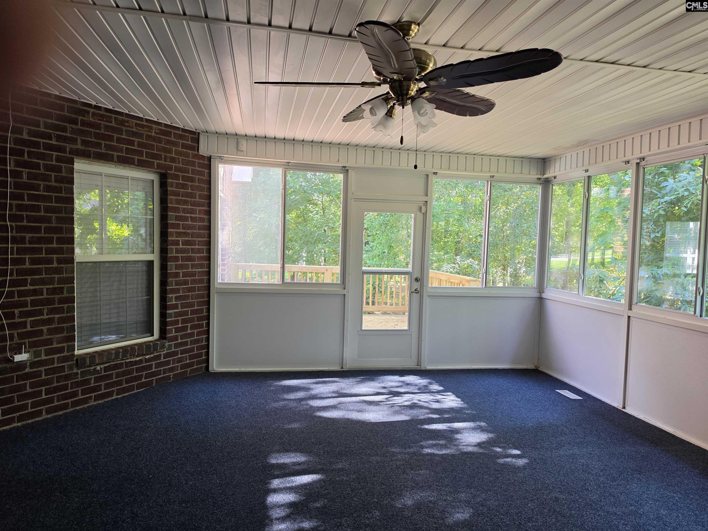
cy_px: 266
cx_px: 354
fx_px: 470
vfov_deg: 58.9
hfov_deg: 73.9
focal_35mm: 23
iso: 100
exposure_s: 1/120
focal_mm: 6.5
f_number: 1.4
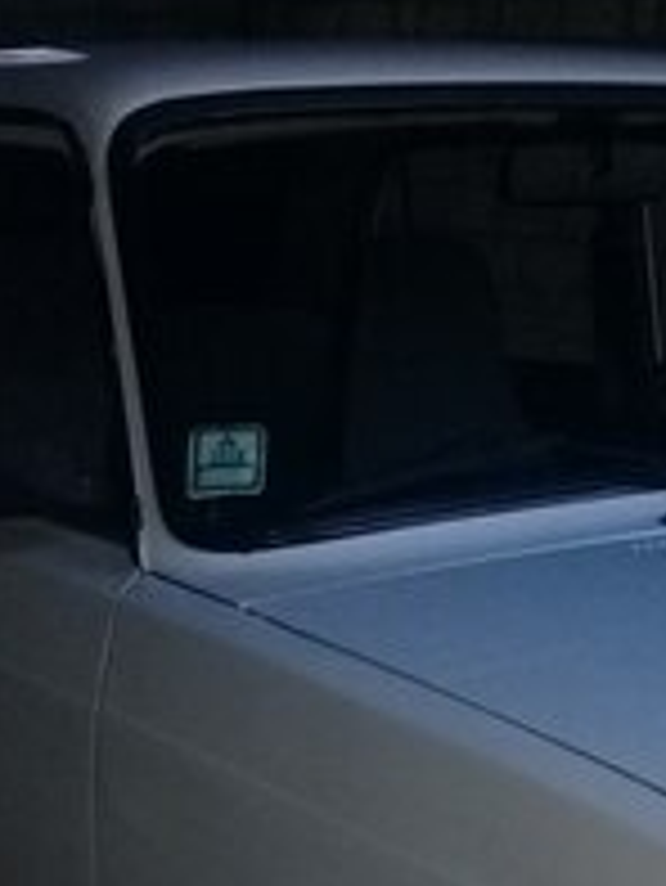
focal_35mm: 78
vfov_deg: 23.5
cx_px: 207
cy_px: 962
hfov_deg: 18.8
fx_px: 1999
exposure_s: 1/17
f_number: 2.2
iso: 640
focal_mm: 3.3
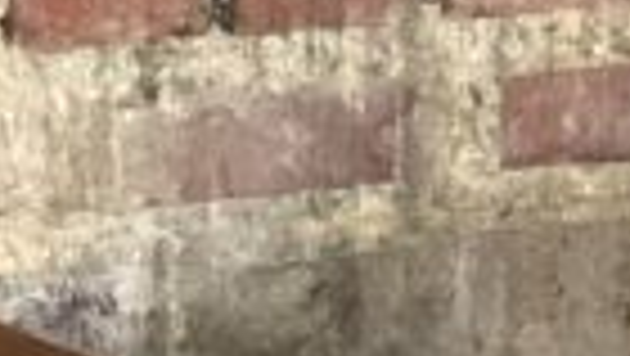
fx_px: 6938
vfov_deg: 2.9
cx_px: 630
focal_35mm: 415
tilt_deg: -24.1
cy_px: 1050
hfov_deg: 5.2
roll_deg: +1.2
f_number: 2.4
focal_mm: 6
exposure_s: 1/11
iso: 160
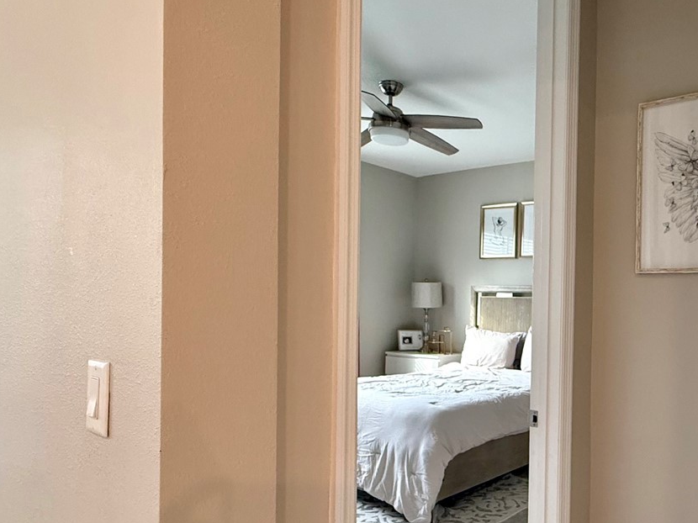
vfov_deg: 51.0
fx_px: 544
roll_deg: -1.2
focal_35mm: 27
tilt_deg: +0.4
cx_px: 556
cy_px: 311
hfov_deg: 60.2
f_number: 2.2
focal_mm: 2.22
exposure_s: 1/120
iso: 320
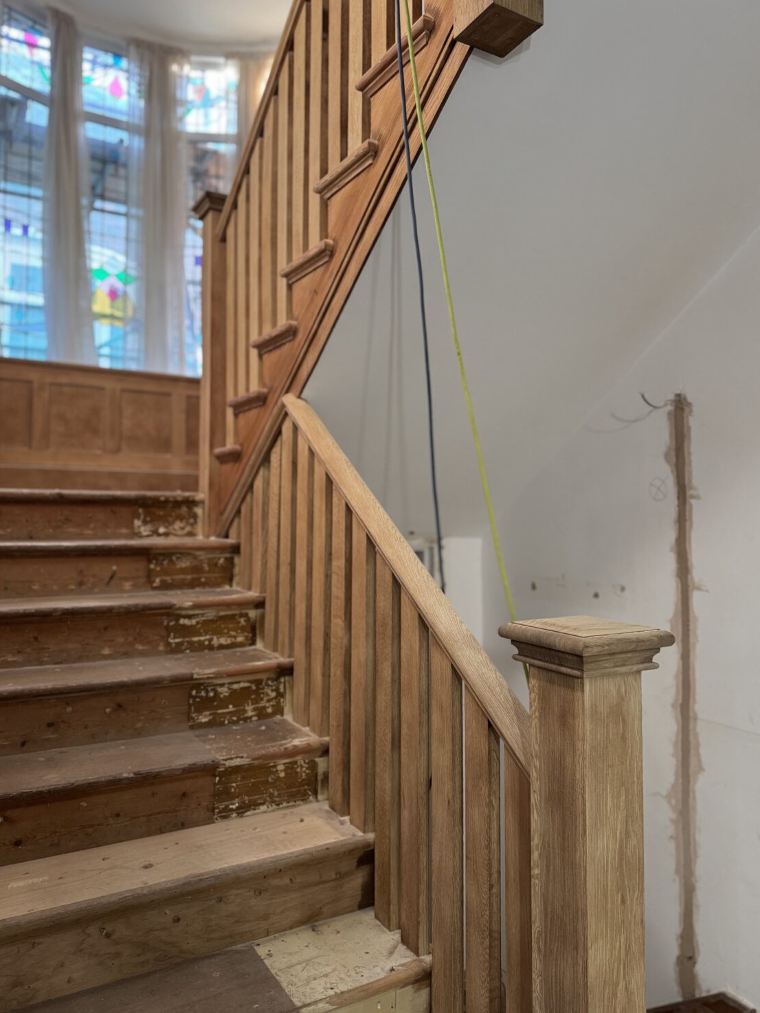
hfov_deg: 54.9
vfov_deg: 69.4
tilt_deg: +2.5
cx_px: 379
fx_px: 732
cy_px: 486
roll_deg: -0.4
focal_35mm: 25
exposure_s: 1/50
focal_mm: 6.76
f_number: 1.78
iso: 250
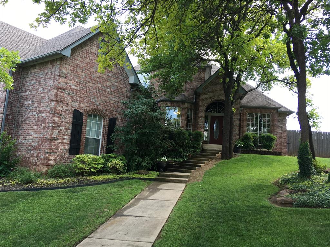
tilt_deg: +5.2
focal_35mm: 29
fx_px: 276
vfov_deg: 48.2
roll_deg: -3.1
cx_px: 165
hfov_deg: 61.7
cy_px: 124
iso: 25
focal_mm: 4.15
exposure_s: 1/125
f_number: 2.2
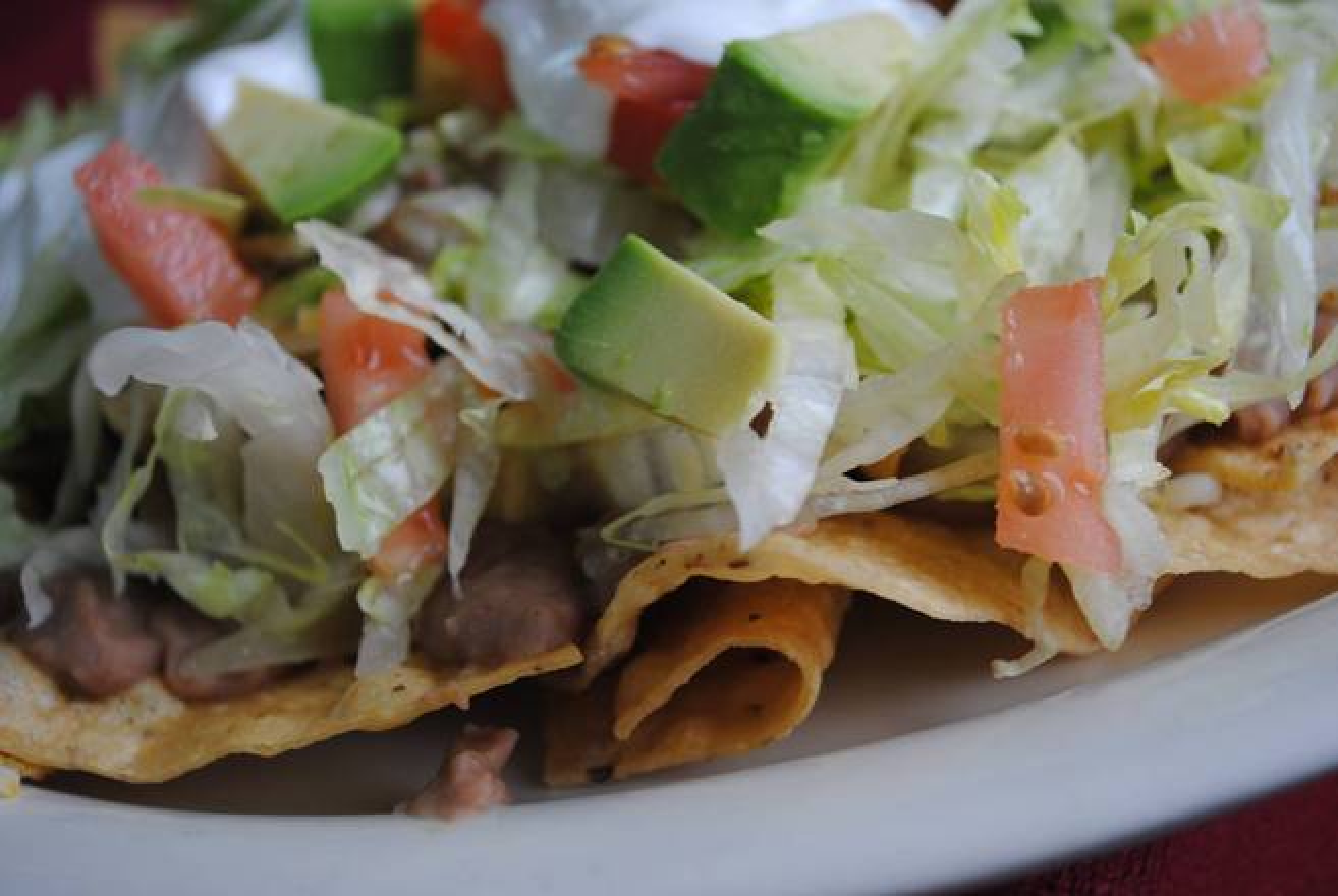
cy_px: 448
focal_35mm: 54
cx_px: 669
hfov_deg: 36.8
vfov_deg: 25.1
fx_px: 2010
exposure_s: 1/60
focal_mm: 36
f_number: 5
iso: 200
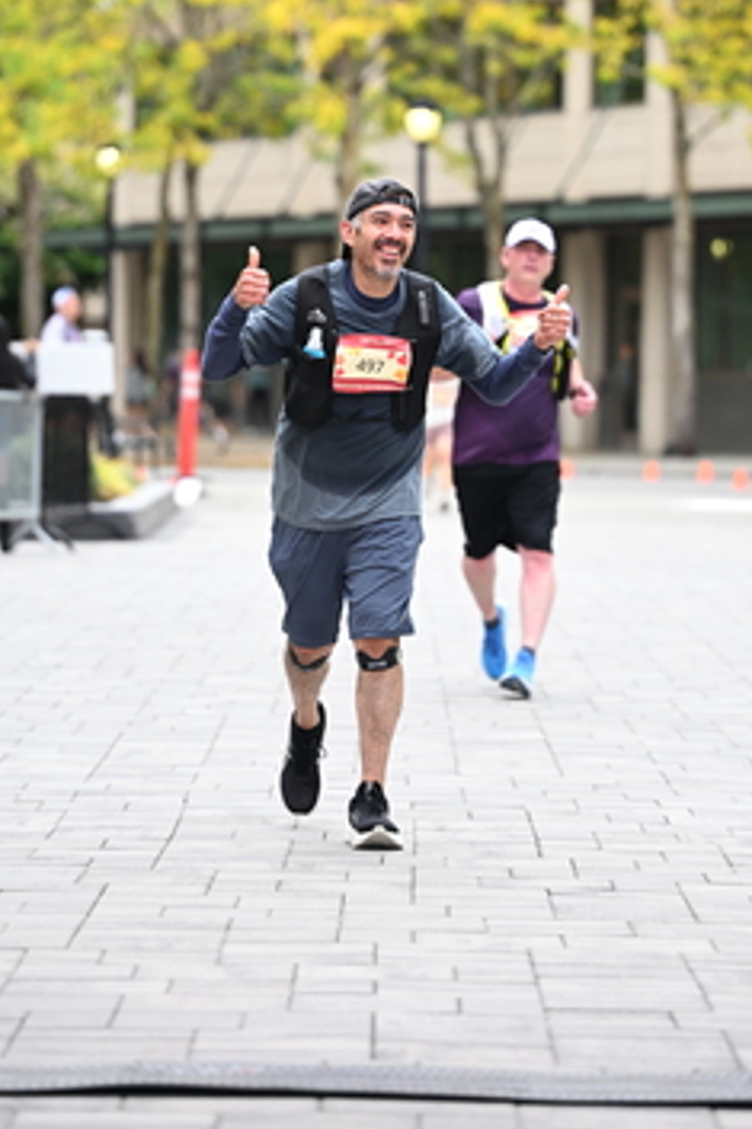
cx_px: 443
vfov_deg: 10.5
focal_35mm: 195
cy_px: 294
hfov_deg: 7.0
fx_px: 6116
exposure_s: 1/1600
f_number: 2.8
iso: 640
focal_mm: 125
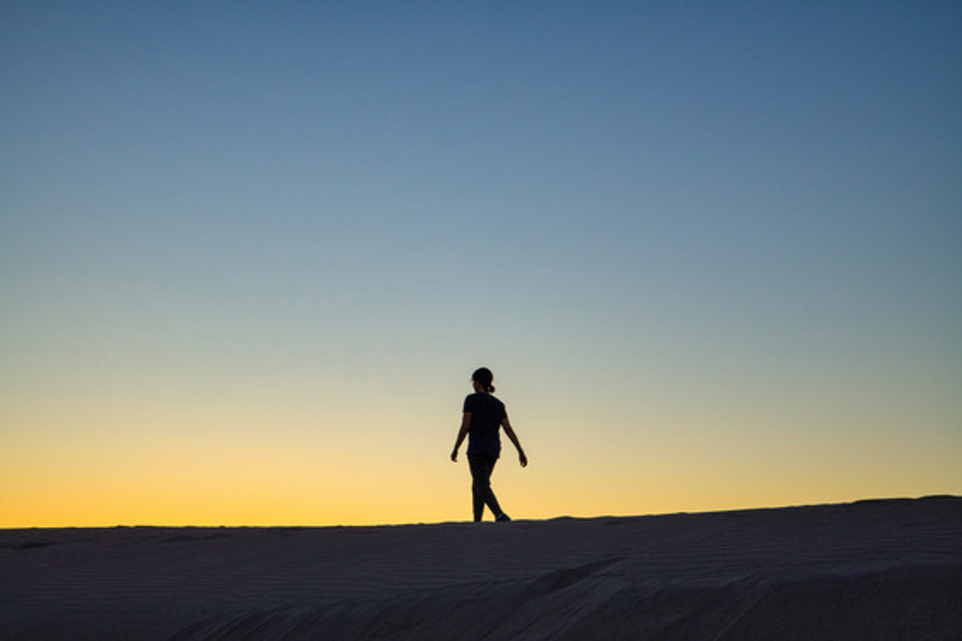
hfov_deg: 32.4
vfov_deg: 21.9
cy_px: 320
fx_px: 1656
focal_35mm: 62
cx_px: 481
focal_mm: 62
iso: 320
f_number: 18
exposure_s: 1/200
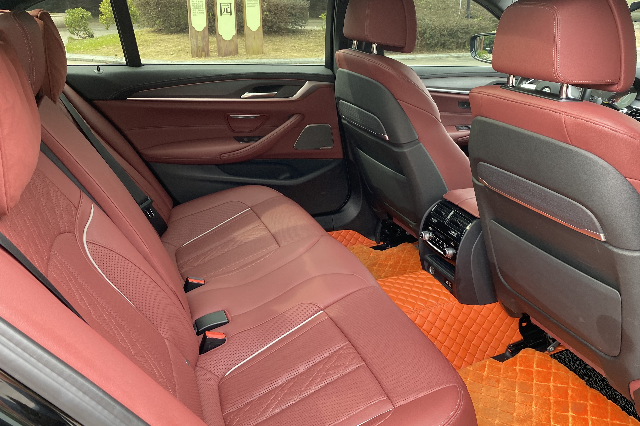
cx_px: 341
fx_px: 533
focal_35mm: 30
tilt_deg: -22.3
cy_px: 204
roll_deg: -0.2
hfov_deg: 61.9
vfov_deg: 43.6
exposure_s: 1/122
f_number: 1.8
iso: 64
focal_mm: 4.25
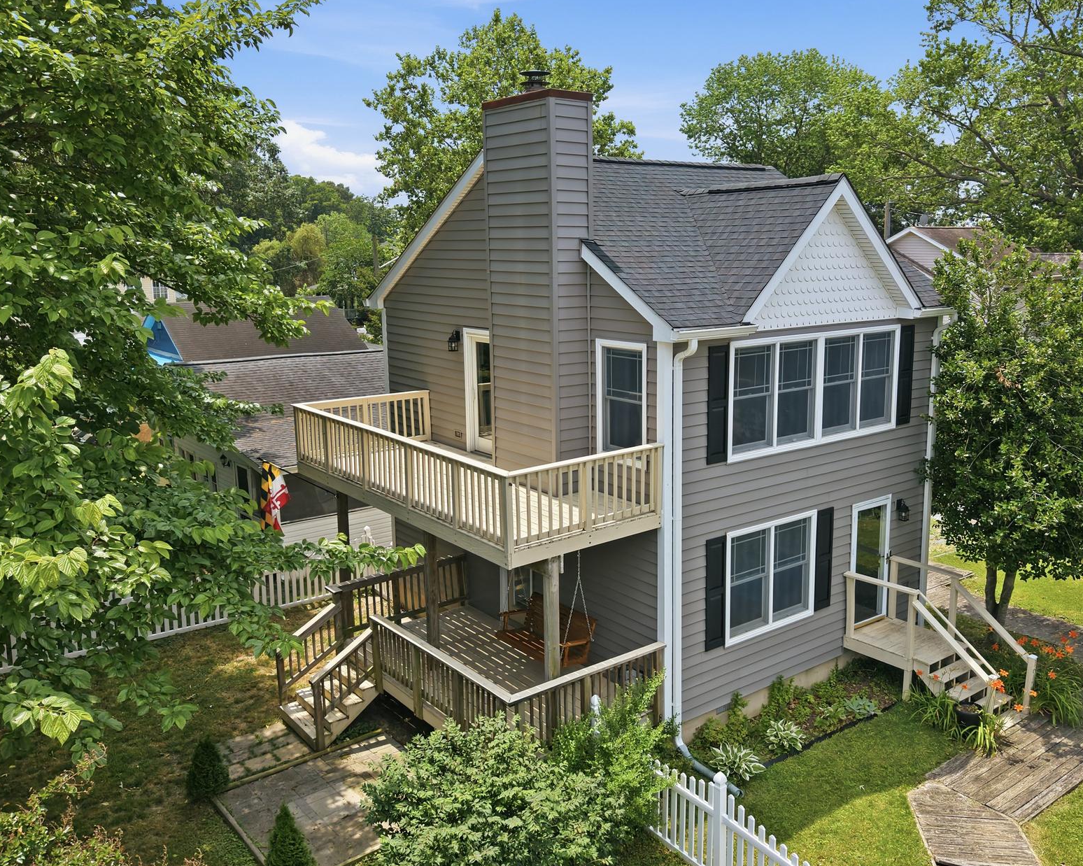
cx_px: 597
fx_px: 994
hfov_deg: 57.1
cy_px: 418
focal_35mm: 31
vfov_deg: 47.1
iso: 400
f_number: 1.8
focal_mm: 8.7
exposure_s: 1/8000
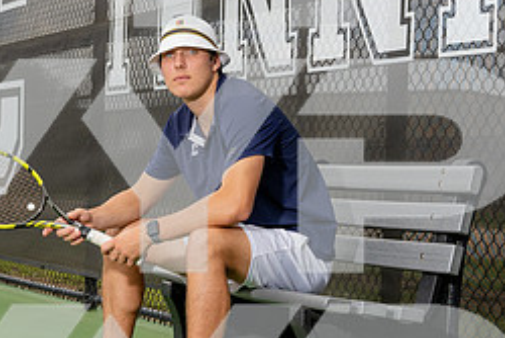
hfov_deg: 21.4
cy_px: 167
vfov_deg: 14.4
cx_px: 259
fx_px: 1333
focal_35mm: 95
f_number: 5.6
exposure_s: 1/250
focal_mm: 41
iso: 100
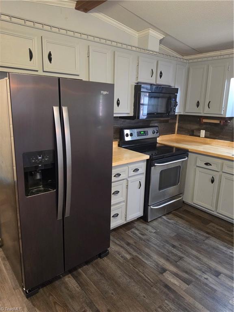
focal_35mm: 23
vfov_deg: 73.9
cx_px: 117
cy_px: 156
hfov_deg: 58.9
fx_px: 207
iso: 1600
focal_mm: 6.5
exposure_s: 1/120
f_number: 1.4
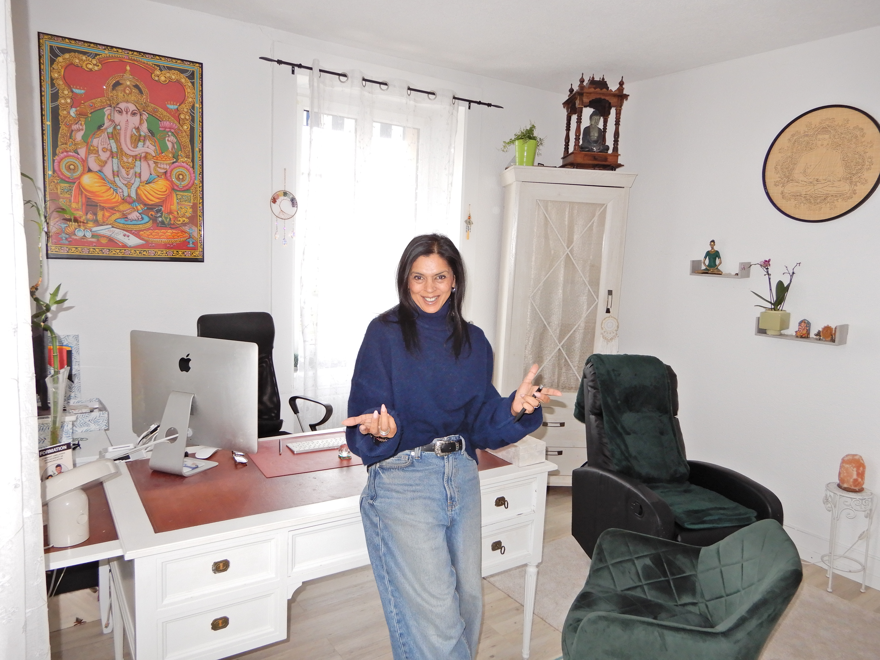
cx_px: 440
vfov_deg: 56.8
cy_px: 330
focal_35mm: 24
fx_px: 610
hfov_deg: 71.6
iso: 220
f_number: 3.4
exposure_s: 1/30
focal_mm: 4.3
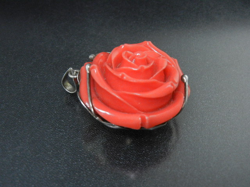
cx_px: 125
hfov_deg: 42.1
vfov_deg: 32.2
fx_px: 325
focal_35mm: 45
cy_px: 94
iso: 800
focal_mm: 8.1
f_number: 7.6
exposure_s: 1/30
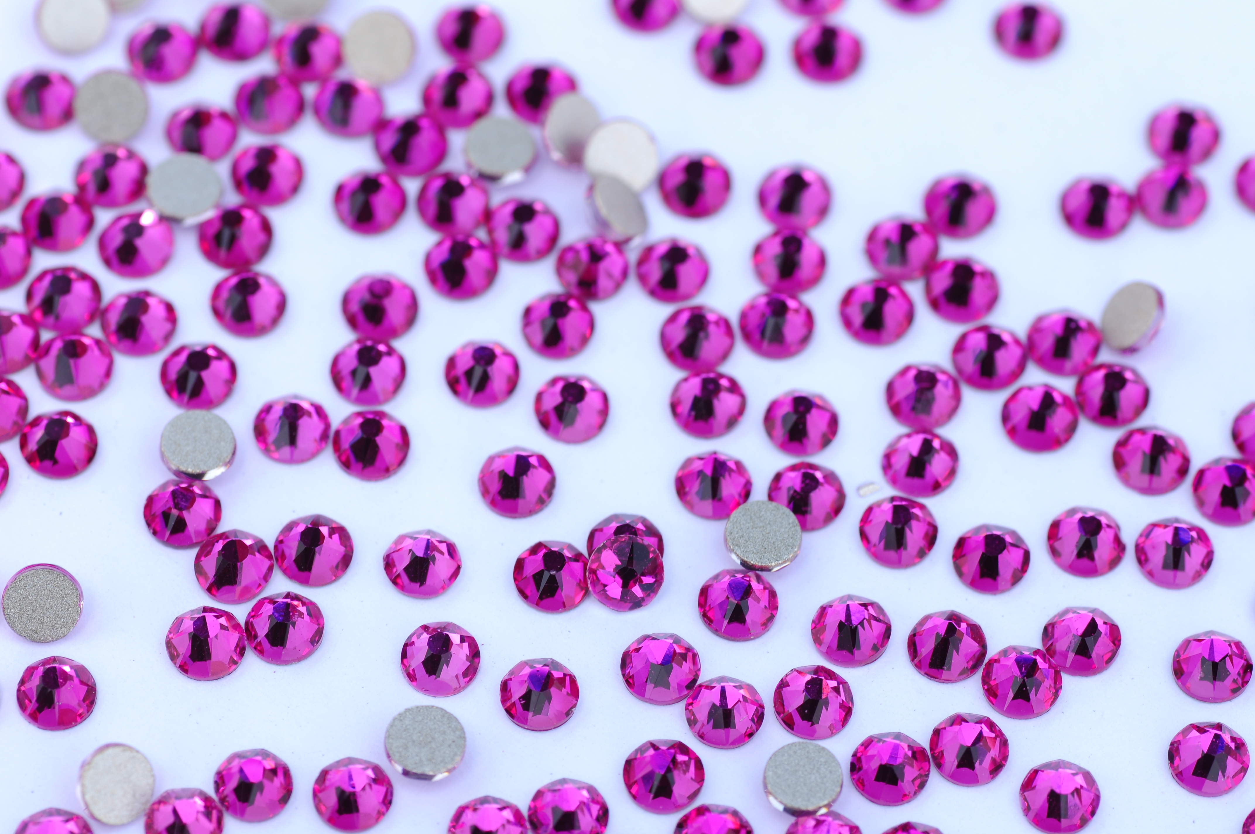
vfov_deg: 10.1
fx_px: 4700
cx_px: 628
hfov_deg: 15.2
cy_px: 417
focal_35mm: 135
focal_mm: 90
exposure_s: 1/100
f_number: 11
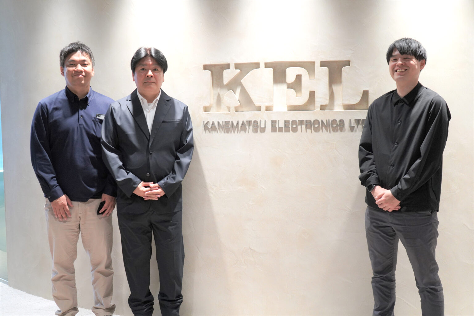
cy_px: 158
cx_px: 237
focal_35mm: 40
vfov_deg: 33.4
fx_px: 527
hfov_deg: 48.5
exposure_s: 1/160
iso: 3200
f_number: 4
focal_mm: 40
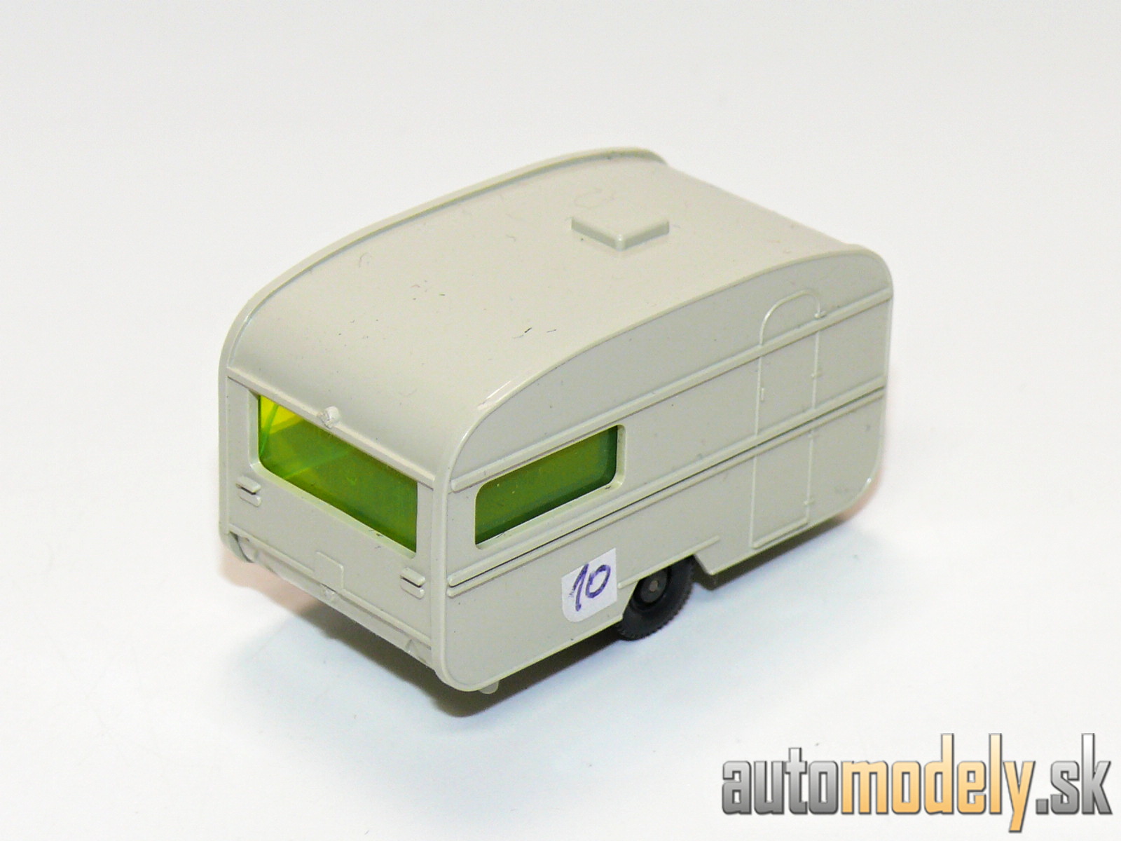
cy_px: 420
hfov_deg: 15.8
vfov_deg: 11.9
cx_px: 560
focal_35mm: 125
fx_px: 4048
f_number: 4
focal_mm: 14.8
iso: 100
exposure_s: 1/30
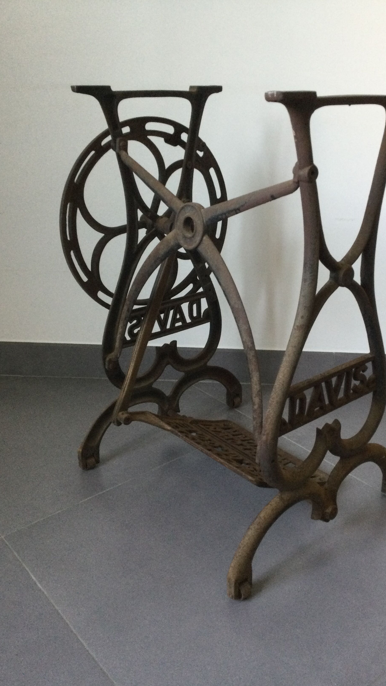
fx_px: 619
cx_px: 241
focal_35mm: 34
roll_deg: -0.9
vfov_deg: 58.0
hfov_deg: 34.5
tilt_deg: -22.2
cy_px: 345
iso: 200
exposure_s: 1/33
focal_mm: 3.3
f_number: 2.4
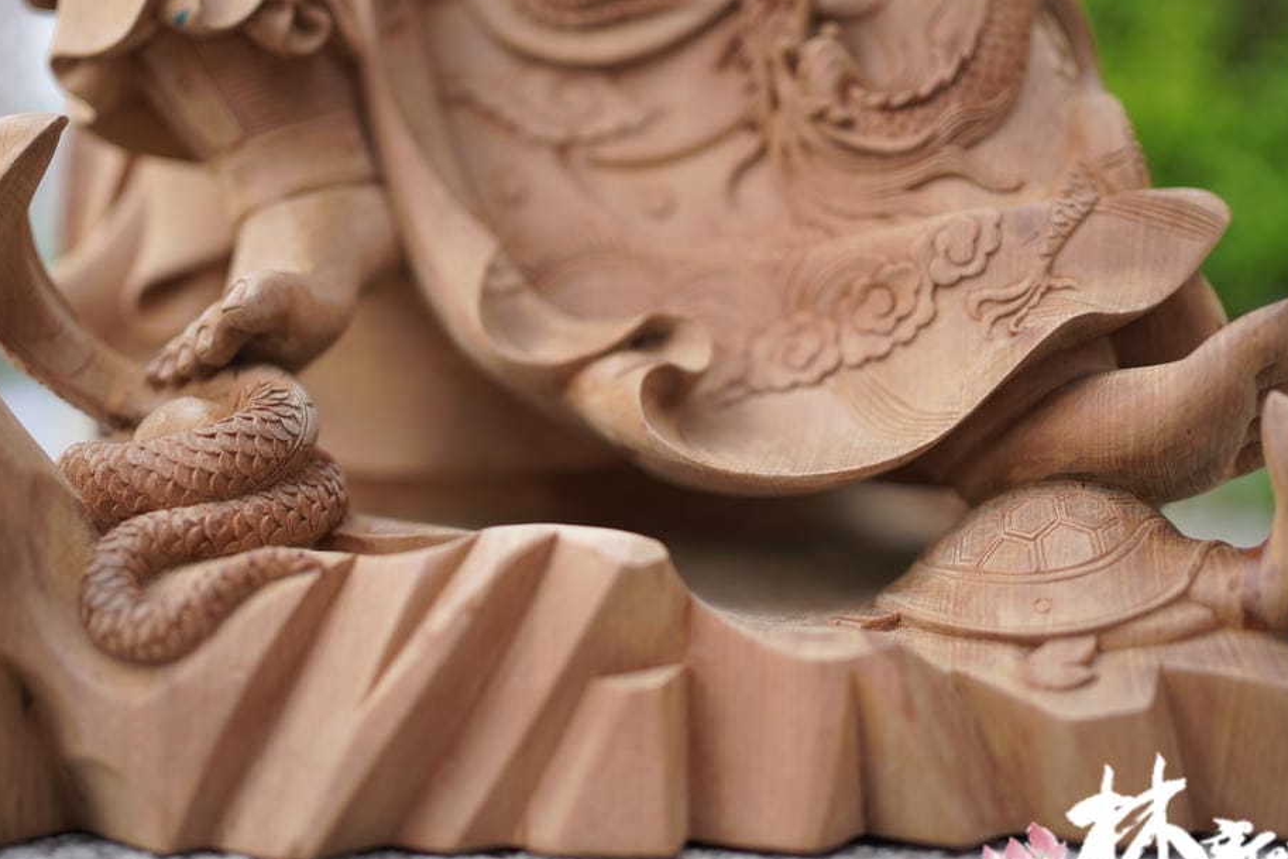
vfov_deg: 29.2
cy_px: 395
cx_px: 590
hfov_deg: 42.7
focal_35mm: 46
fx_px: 1646
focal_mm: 35
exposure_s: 1/500
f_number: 2.2
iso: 100
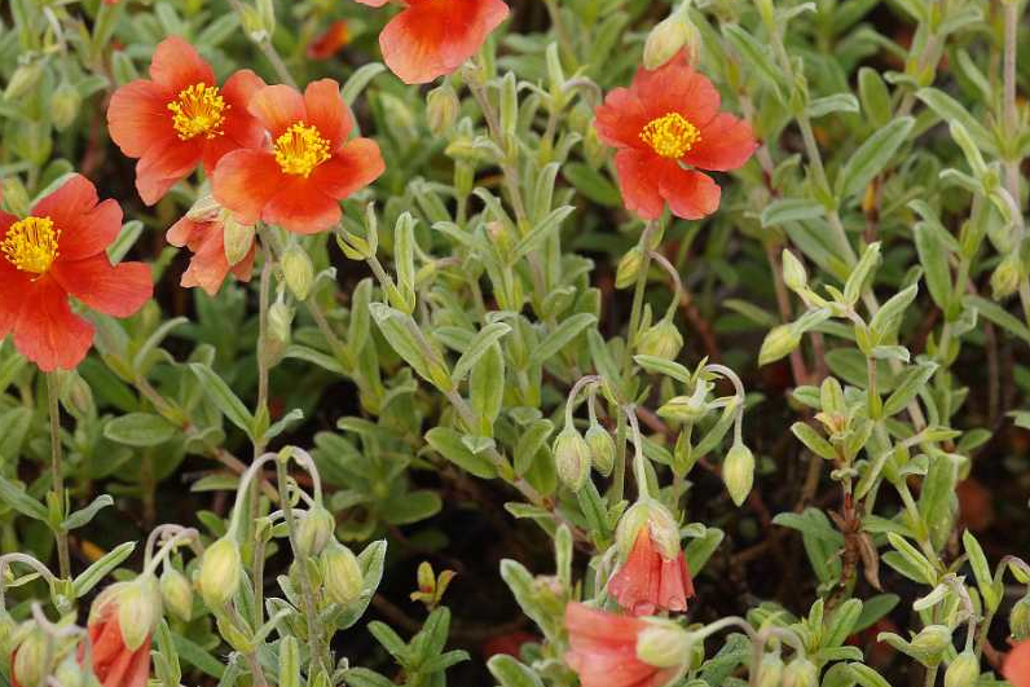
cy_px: 210
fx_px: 6467
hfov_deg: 9.1
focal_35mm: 226
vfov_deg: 6.1
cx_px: 255
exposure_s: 1/160
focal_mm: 100
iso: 640
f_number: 9
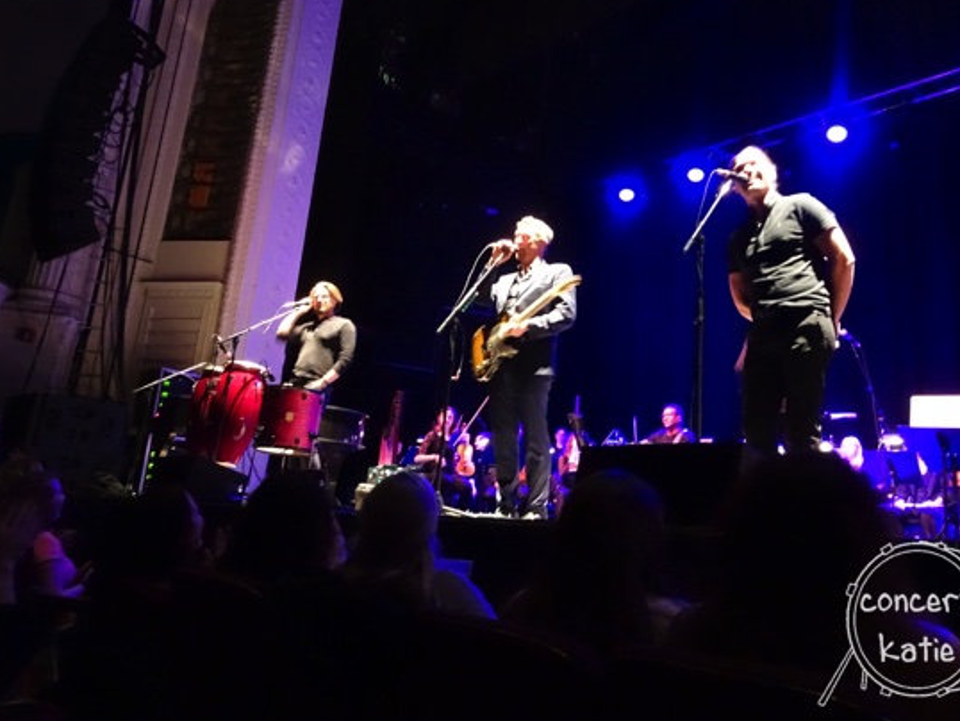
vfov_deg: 48.0
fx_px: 805
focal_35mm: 29
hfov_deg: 61.5
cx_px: 528
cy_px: 296
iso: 1600
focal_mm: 4.1
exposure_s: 1/8
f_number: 3.5
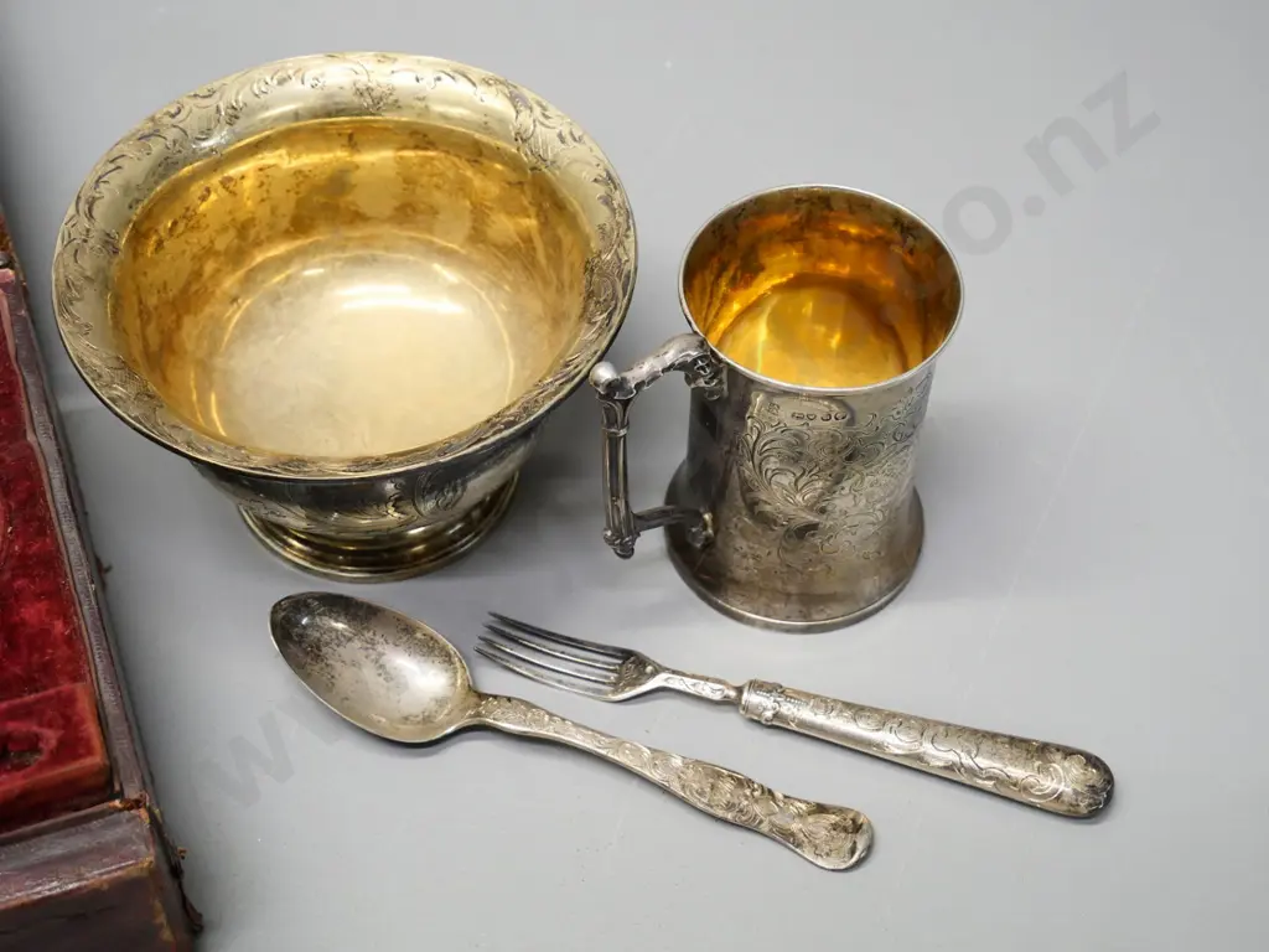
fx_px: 1980
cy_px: 476
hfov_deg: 35.5
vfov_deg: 27.0
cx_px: 634
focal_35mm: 54
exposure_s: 1/30
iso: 800
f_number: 5
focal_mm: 27
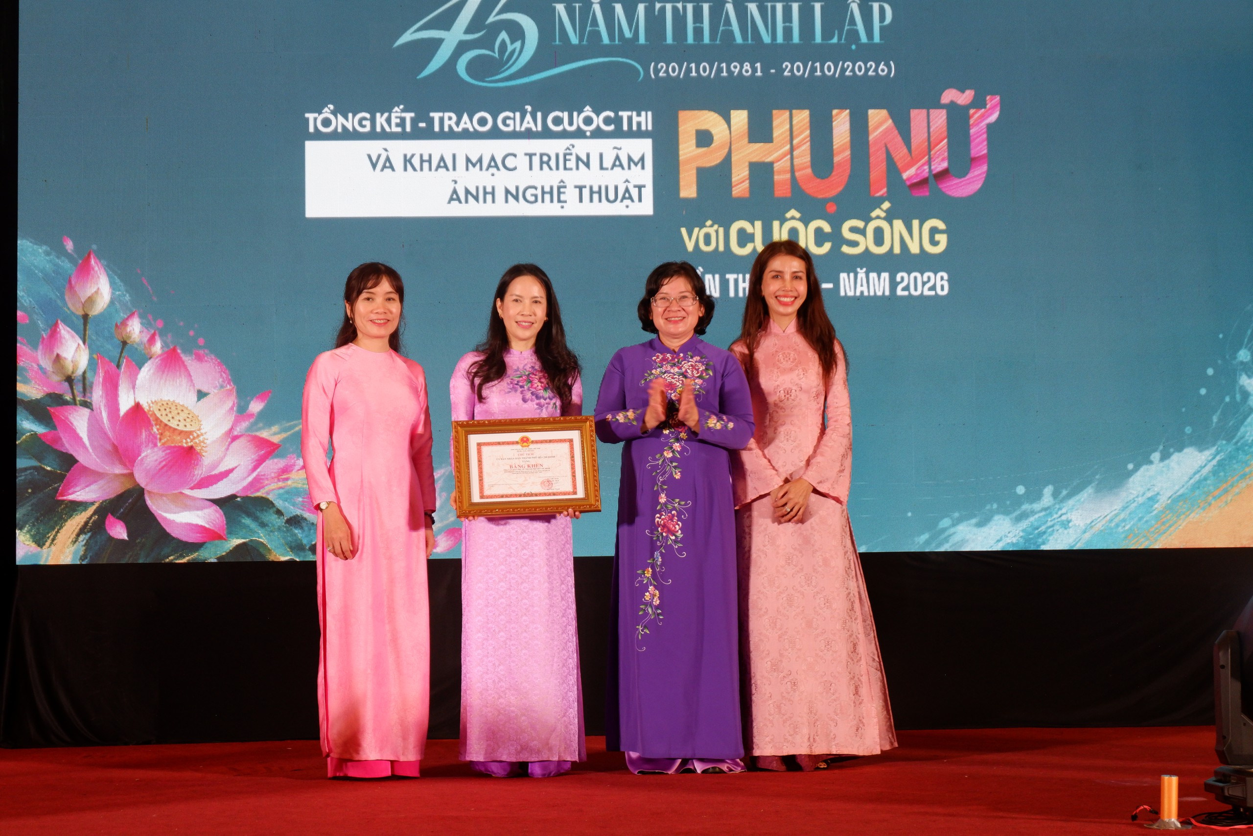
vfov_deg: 20.0
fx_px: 2367
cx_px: 626
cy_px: 418
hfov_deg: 29.7
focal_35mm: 68
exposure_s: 1/100
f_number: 5.6
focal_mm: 45.2
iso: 800
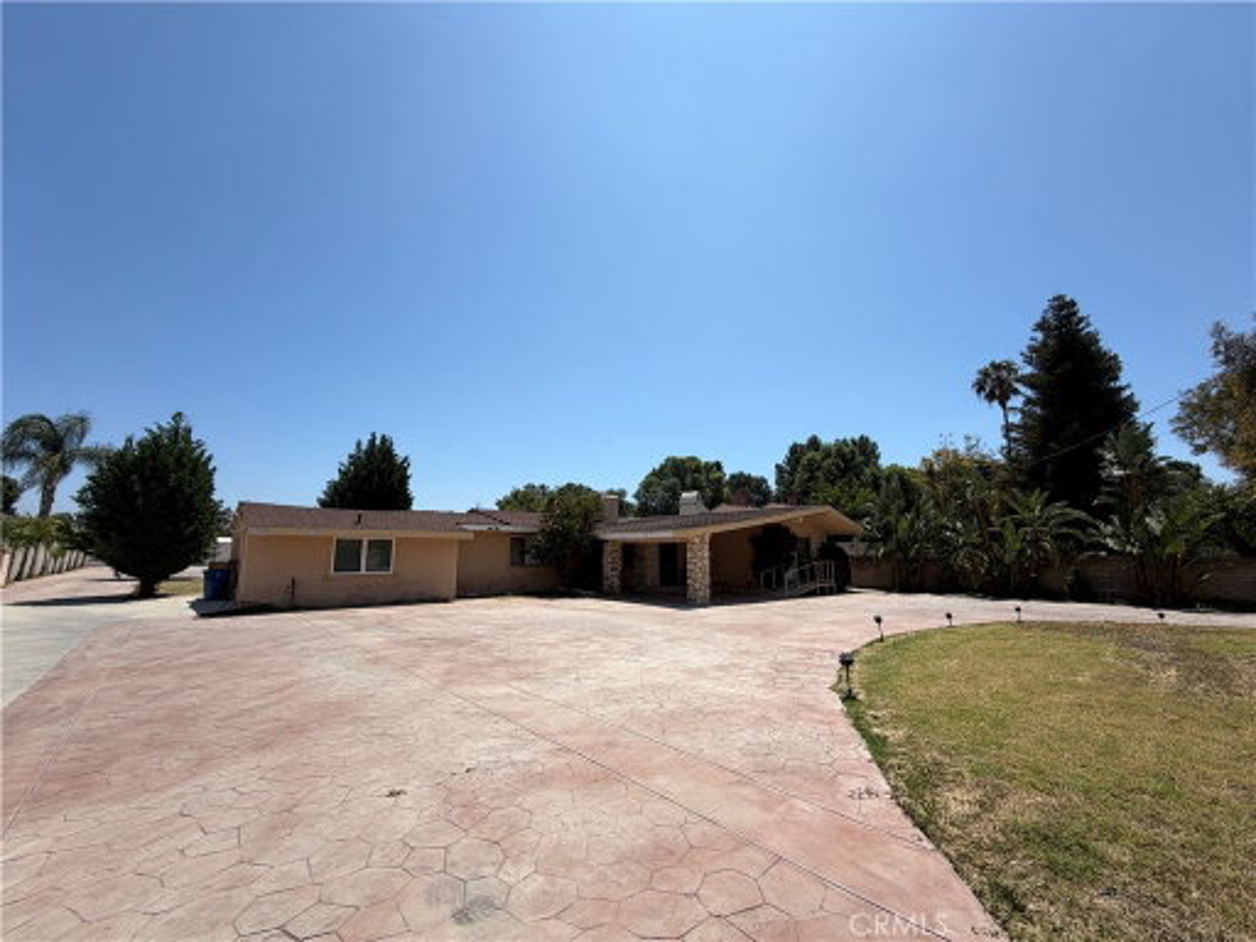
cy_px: 471
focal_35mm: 14
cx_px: 628
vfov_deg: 85.7
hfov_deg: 102.1
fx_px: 508
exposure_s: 1/1431
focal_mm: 2.22
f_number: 2.2
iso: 20
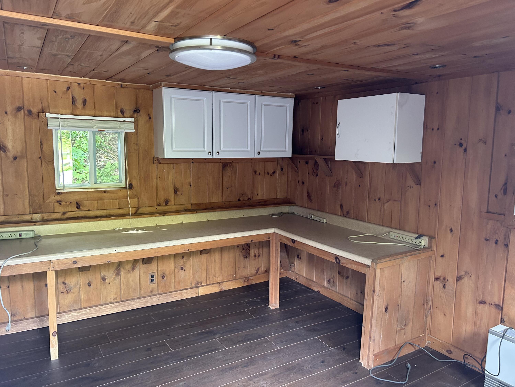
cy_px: 194
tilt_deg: -6.7
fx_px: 387
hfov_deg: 67.3
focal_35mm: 26
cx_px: 258
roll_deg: -0.7
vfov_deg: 53.1
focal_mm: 5.7
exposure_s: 1/60
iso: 250
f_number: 1.5
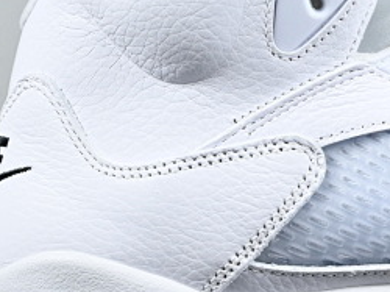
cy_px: 137
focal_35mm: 190
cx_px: 471
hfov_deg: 10.3
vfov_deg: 7.8
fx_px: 2133
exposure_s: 1/125
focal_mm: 41
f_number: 5.6
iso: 560
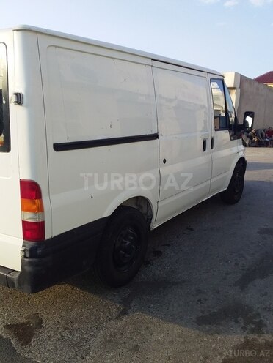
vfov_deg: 58.4
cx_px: 136
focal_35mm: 31
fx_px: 326
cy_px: 182
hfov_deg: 45.4
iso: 40
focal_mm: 3.3
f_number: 2.2
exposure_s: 1/545
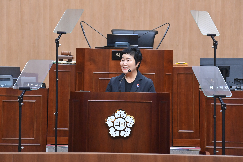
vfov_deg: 11.4
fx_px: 810
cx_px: 122
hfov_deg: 17.1
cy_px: 81
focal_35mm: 120
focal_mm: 120
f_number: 6.3
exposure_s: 1/160
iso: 8000
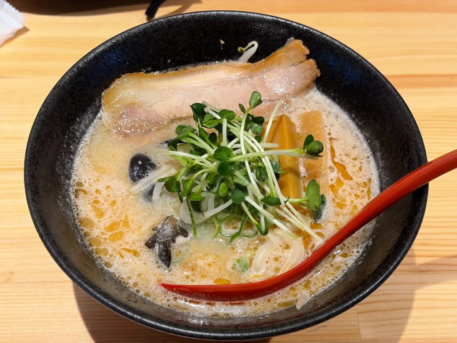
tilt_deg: -56.1
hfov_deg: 36.8
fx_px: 687
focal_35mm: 52
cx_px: 228
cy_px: 172
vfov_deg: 28.0
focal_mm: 5.96
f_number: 1.6
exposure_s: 1/50
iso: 125
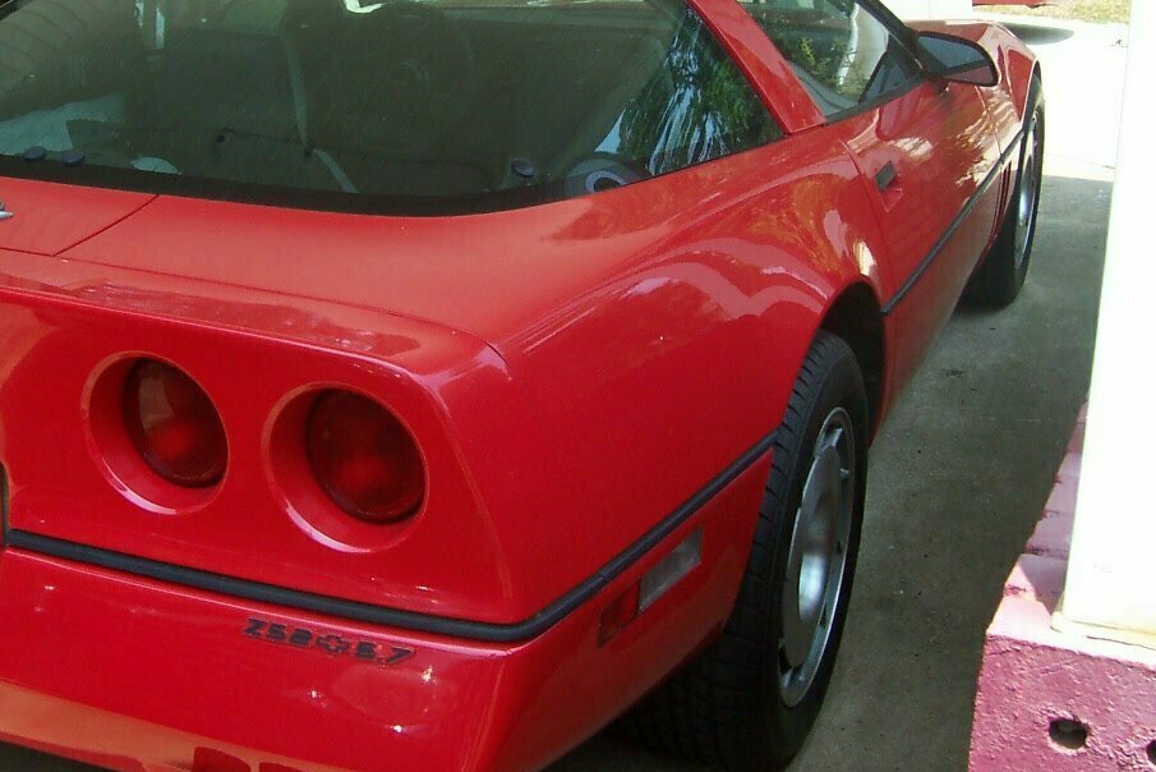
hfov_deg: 38.7
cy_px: 228
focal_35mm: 51
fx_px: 1638
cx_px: 460
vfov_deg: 26.3
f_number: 5.6
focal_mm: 5.6
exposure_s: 1/125
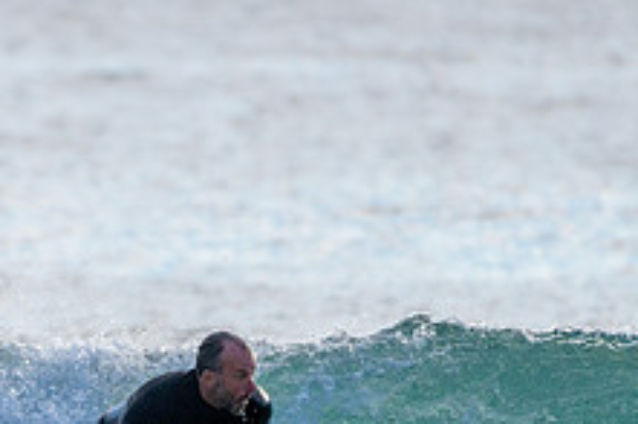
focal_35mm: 1608
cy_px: 509
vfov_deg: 0.9
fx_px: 28475
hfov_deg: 1.3
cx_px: 72
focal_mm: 500
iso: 280
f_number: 5.6
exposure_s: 1/2000
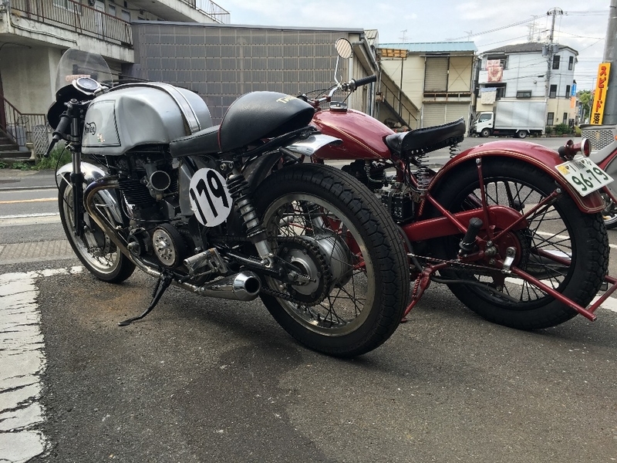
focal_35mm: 29
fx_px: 517
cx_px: 308
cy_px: 232
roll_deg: -0.5
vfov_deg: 48.2
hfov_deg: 61.7
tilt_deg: -12.9
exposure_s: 1/466
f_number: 2.2
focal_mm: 4.15
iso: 25
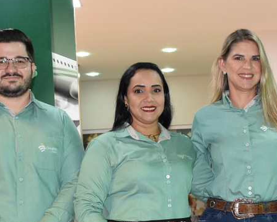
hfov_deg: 19.7
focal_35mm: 97
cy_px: 214
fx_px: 796
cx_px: 175
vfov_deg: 15.6
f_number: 5.6
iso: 1600
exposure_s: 1/60
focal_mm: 22
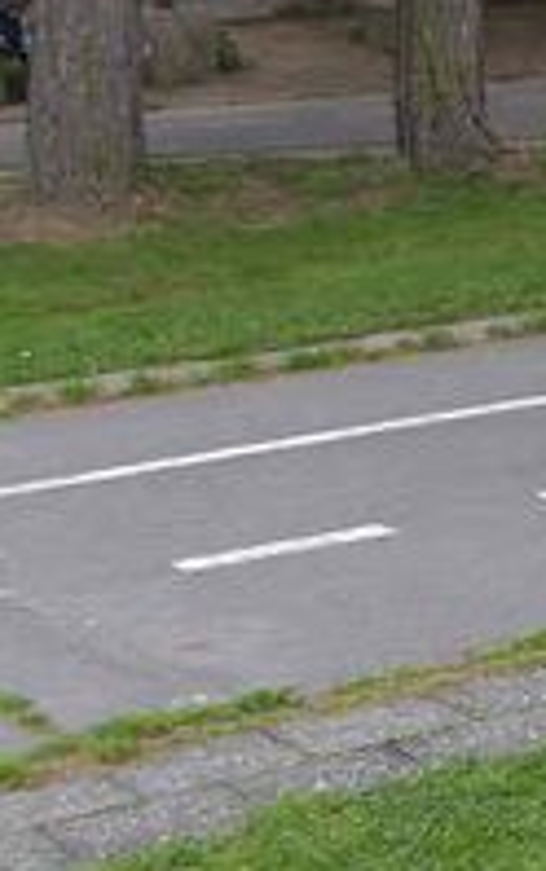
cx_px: 1405
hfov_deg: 8.6
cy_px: 242
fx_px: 3257
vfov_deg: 15.2
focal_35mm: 137
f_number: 3.5
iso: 50
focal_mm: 10.3
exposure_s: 1/100
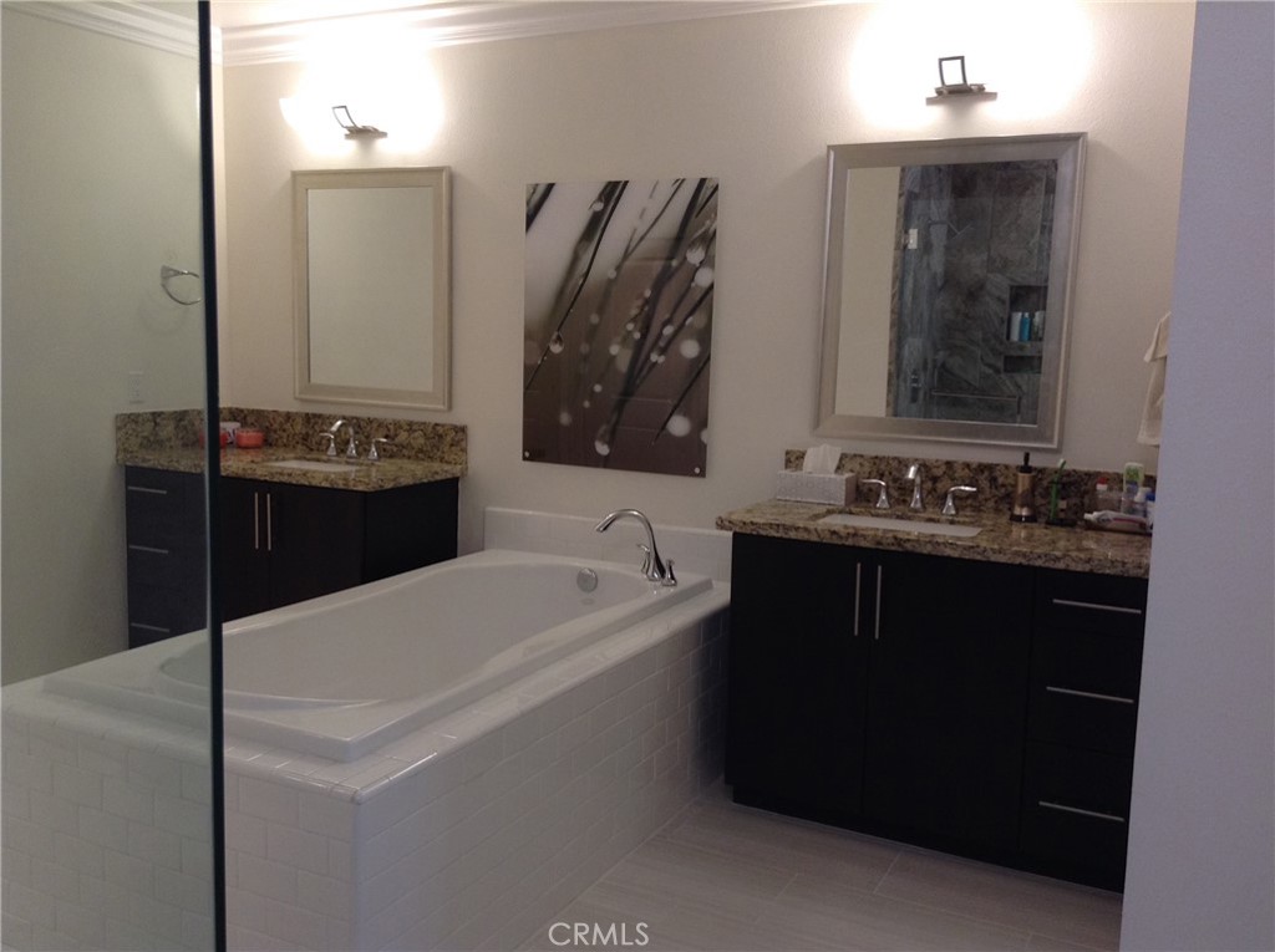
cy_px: 476
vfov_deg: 42.8
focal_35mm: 33
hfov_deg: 55.4
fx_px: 1214
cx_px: 638
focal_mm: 3.3
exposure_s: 1/25
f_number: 2.4
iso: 64
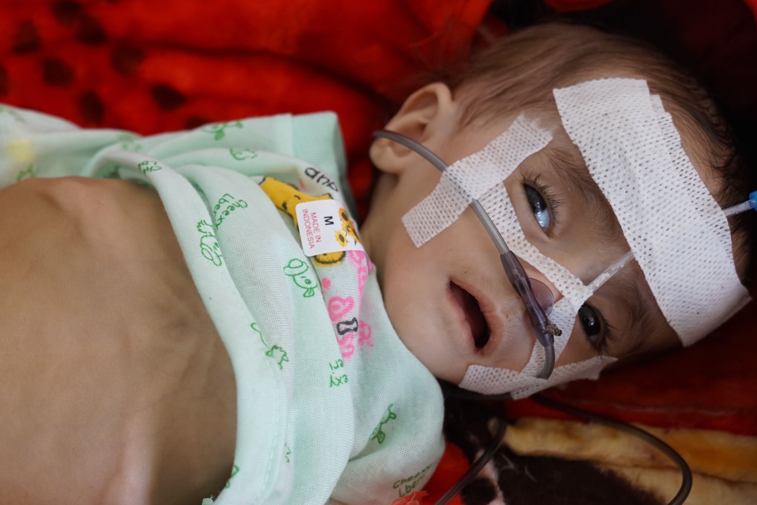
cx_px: 167
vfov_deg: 17.1
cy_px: 270
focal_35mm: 80
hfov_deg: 25.0
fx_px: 1682
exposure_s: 1/160
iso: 800
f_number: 4
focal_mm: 46
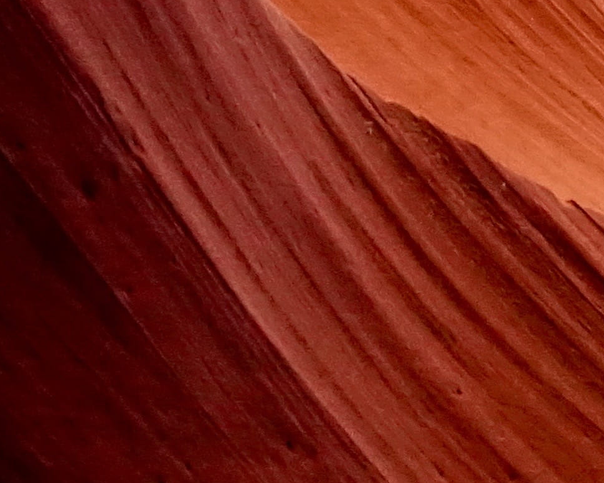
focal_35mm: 127
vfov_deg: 12.1
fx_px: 2270
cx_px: 1560
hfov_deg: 11.7
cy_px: 430
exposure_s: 1/30
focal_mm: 8.8
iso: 3200
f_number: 11
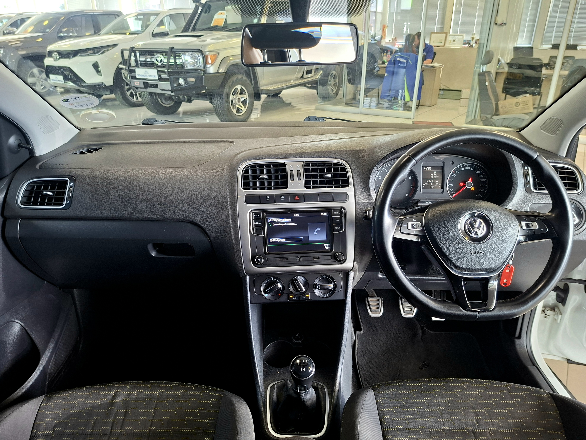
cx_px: 293
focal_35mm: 23
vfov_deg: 58.9
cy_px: 220
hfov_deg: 73.9
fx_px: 389
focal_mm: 5.54
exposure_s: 1/50
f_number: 1.8
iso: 200
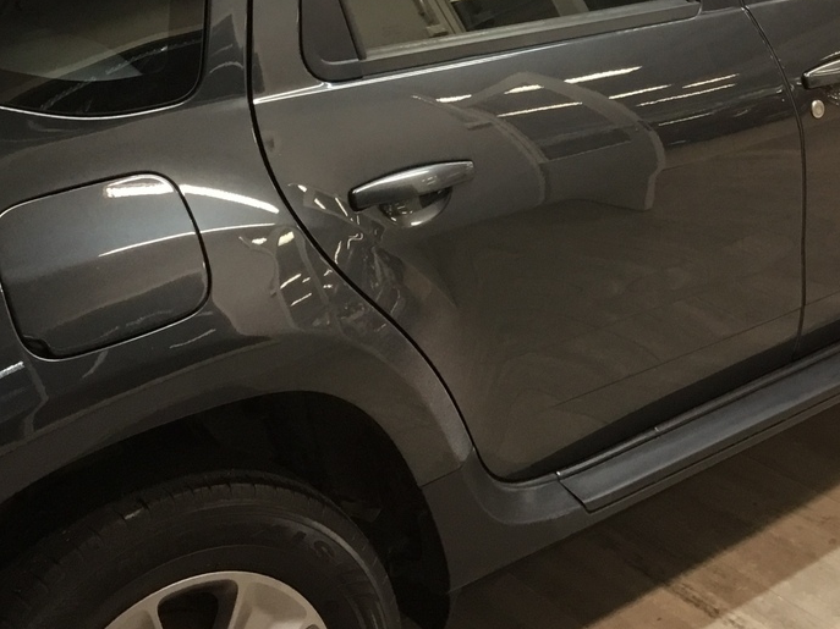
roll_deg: +7.2
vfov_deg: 21.9
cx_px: 507
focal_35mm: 65
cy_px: 18
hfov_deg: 29.7
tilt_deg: -13.0
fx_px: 1577
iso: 125
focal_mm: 3.3
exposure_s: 1/33
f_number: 2.4
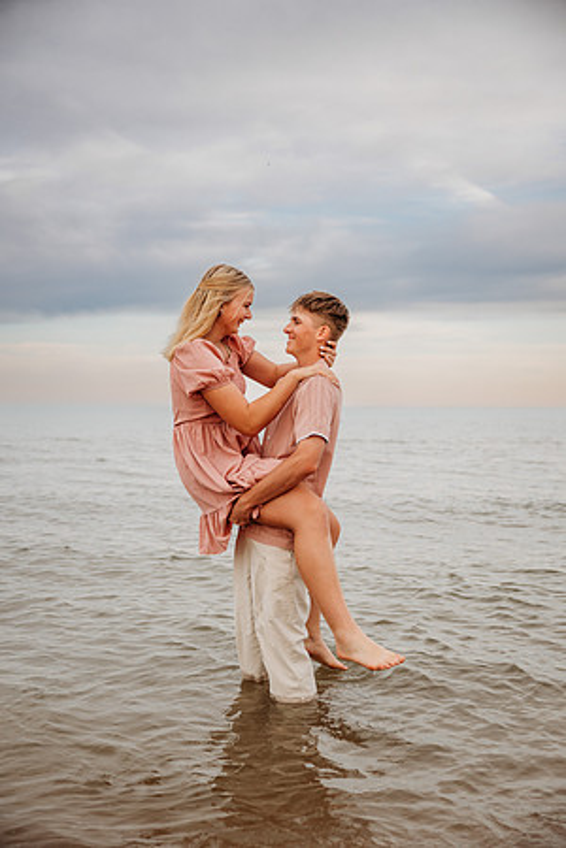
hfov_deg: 30.5
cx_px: 283
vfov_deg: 44.5
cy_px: 424
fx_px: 1038
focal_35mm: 44
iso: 320
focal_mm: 44
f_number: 2.8
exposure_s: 1/1000
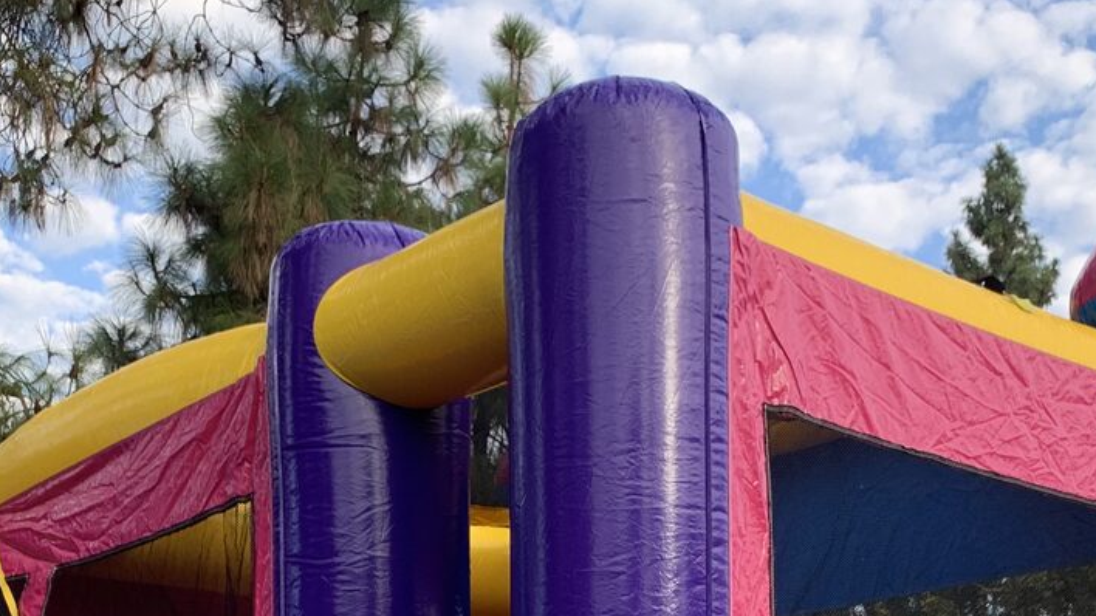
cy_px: 802
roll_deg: -2.5
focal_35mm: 64
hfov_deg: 32.8
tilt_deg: +4.9
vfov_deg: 17.6
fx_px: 1860
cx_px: 616
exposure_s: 1/364
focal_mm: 4.25
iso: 25
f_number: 1.8
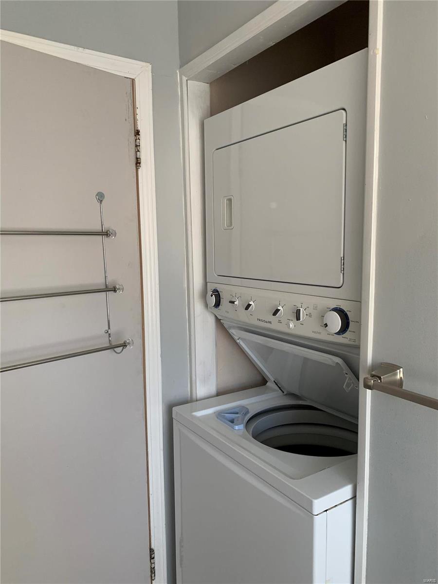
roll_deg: +0.7
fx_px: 439
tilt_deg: -6.7
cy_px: 292
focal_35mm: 26
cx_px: 219
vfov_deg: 67.3
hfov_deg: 53.1
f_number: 1.8
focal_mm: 4.25
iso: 100
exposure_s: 1/79
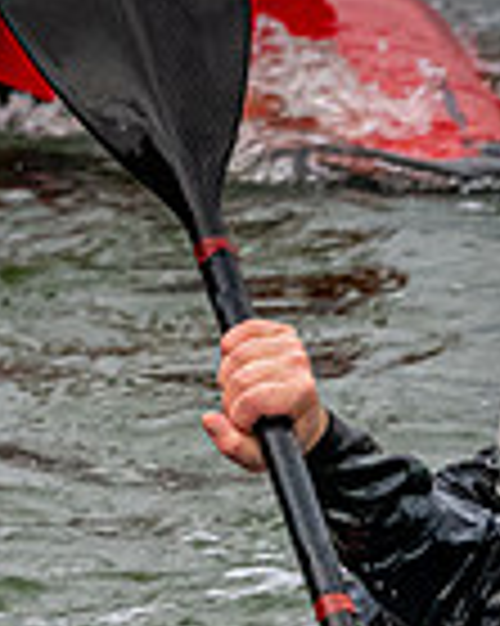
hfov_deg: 1.1
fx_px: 26666
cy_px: 848
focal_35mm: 1440
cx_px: 363
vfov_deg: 1.3
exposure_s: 1/2000
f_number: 9
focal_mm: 240
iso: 3200
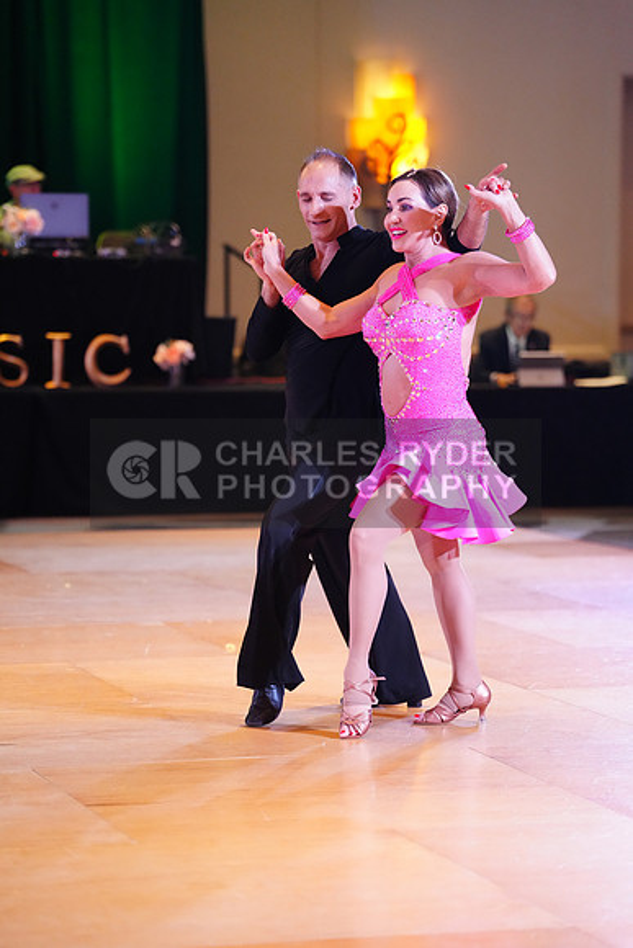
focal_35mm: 125
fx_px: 3295
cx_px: 316
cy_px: 474
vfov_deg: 16.4
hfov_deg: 11.0
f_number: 2.8
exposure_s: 1/320
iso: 5000
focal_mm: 125
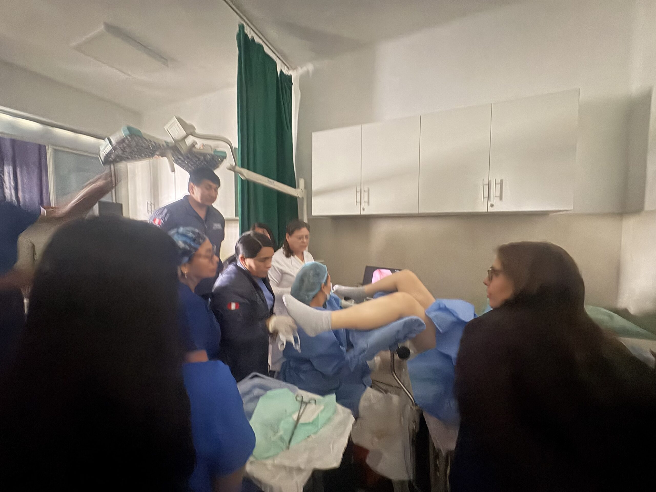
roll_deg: -0.4
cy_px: 246
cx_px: 328
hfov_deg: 102.1
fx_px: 265
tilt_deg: -2.7
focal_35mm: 14
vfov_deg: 85.7
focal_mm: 2.22
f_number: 2.2
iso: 800
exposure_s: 1/9
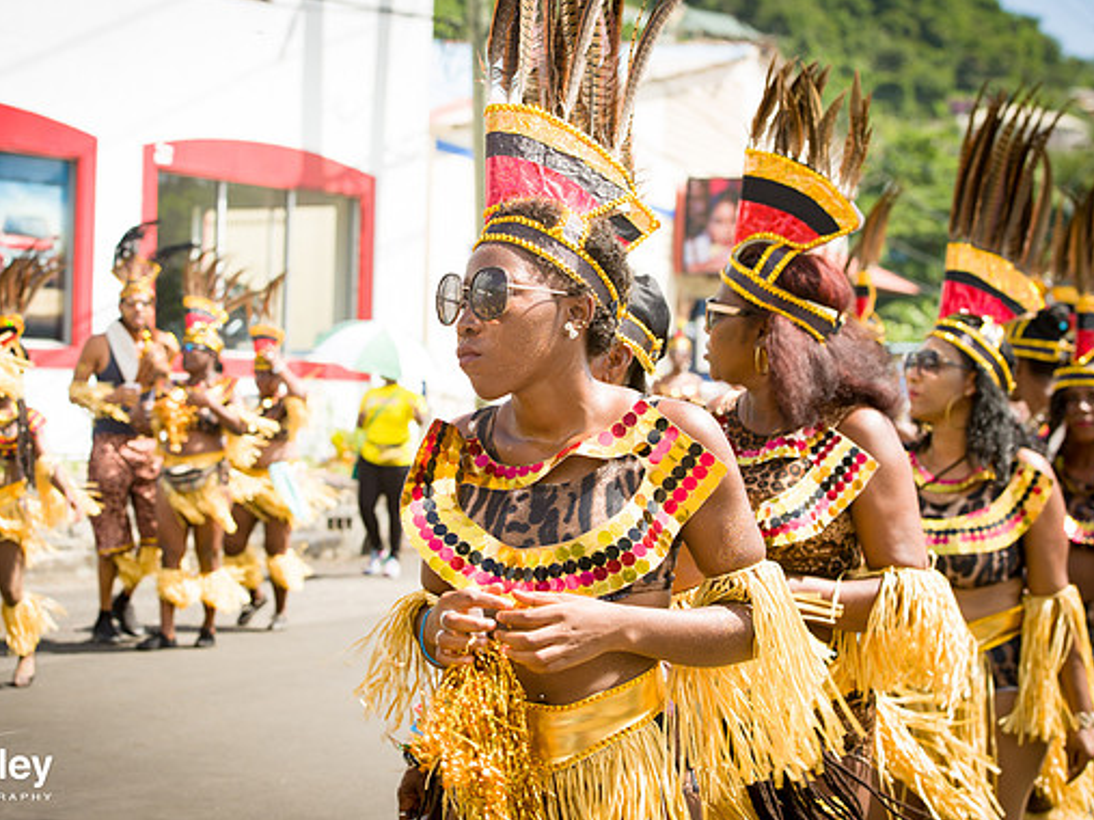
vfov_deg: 19.1
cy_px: 412
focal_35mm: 77
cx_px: 486
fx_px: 2433
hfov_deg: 25.3
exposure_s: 1/160
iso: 100
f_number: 6.3
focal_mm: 70
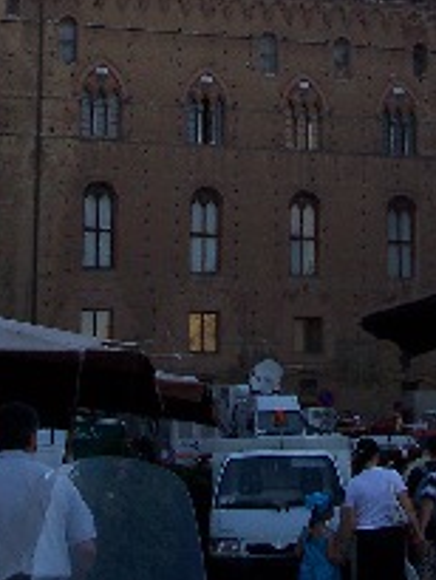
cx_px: 333
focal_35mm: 111
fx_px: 1862
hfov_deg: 13.3
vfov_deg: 16.9
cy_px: -124
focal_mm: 8
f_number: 4.8
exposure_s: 1/500
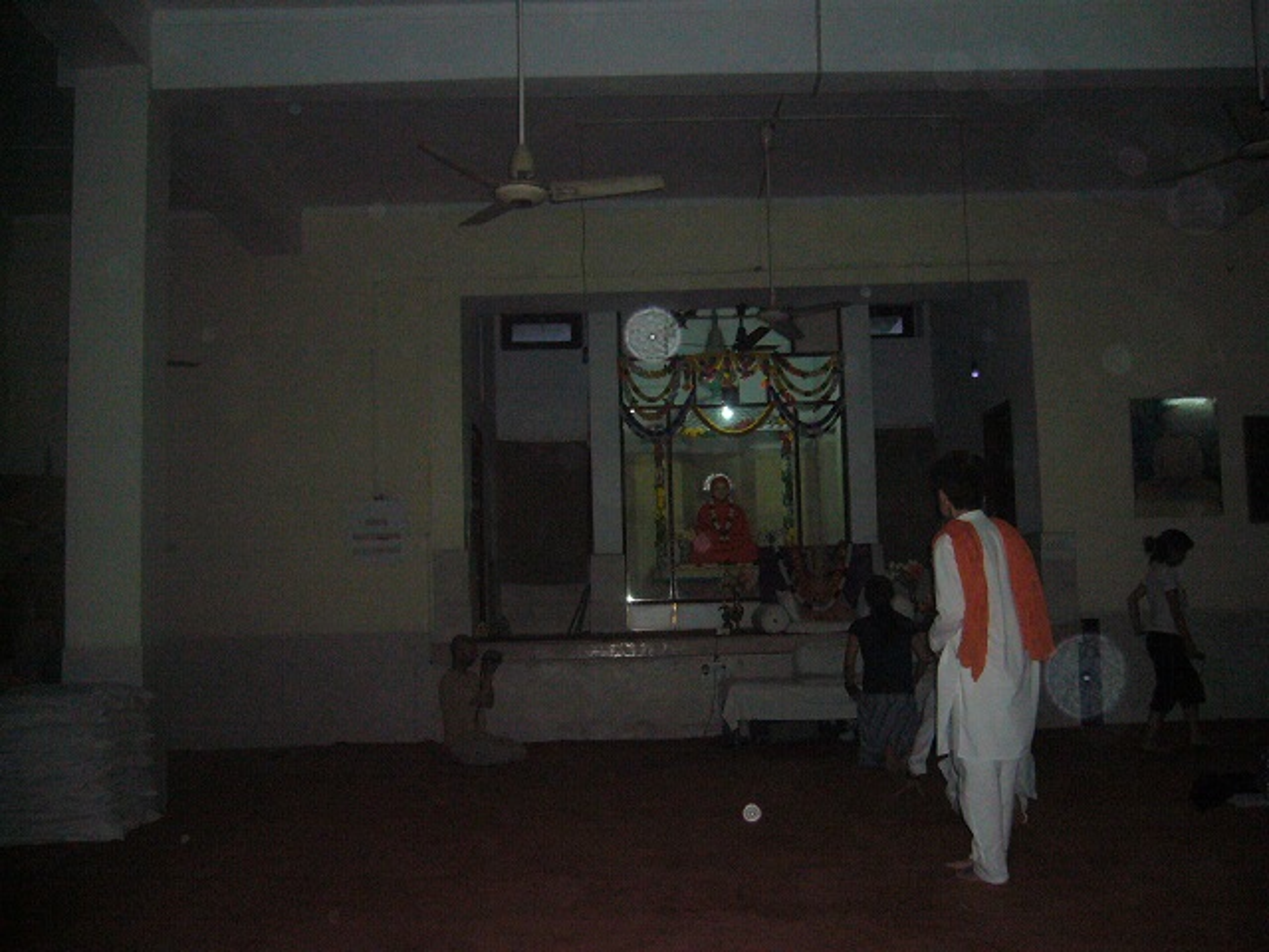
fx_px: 1283
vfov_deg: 40.7
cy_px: 476
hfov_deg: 52.6
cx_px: 634
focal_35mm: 35
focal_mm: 5.8
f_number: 2.8
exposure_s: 1/60
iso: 400
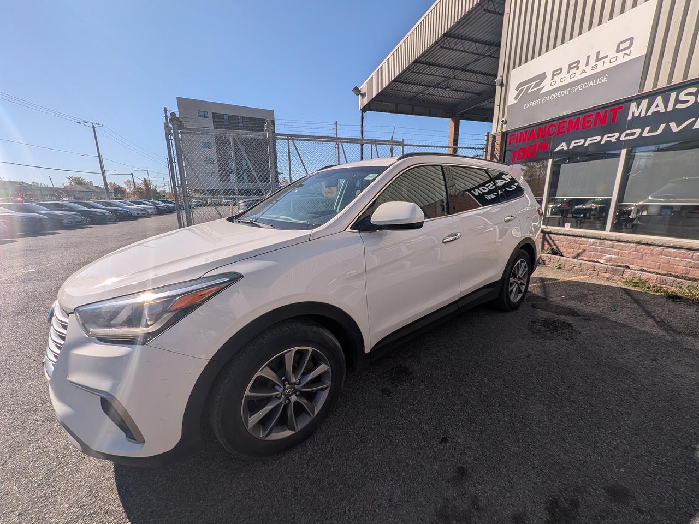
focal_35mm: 13
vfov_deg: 89.9
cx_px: 350
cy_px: 262
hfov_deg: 106.2
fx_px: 263
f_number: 2.2
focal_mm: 1.54
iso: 32
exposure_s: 1/2294
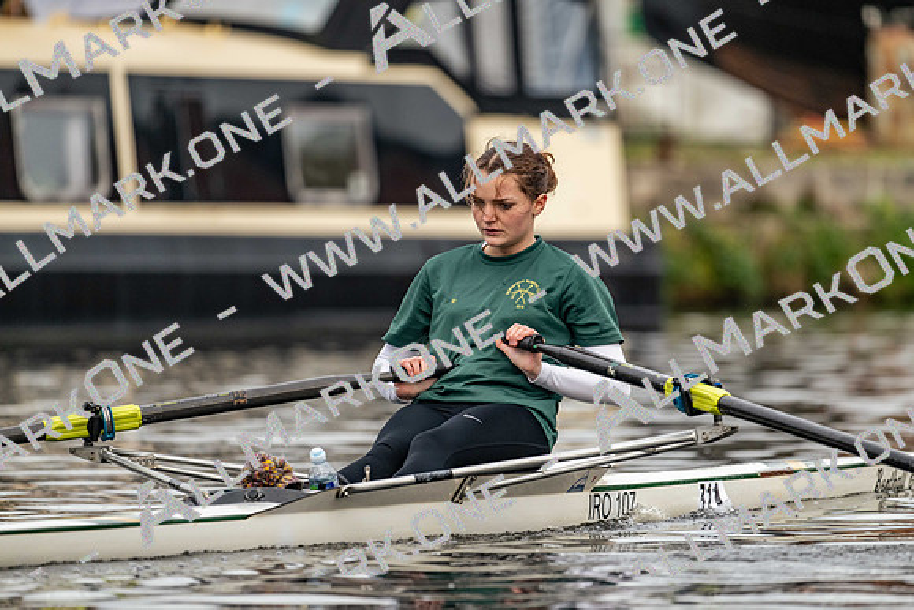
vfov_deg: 3.4
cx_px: 457
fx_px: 10157
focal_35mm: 400
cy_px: 305
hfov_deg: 5.2
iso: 1250
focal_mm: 400
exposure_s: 1/2500
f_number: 4.5
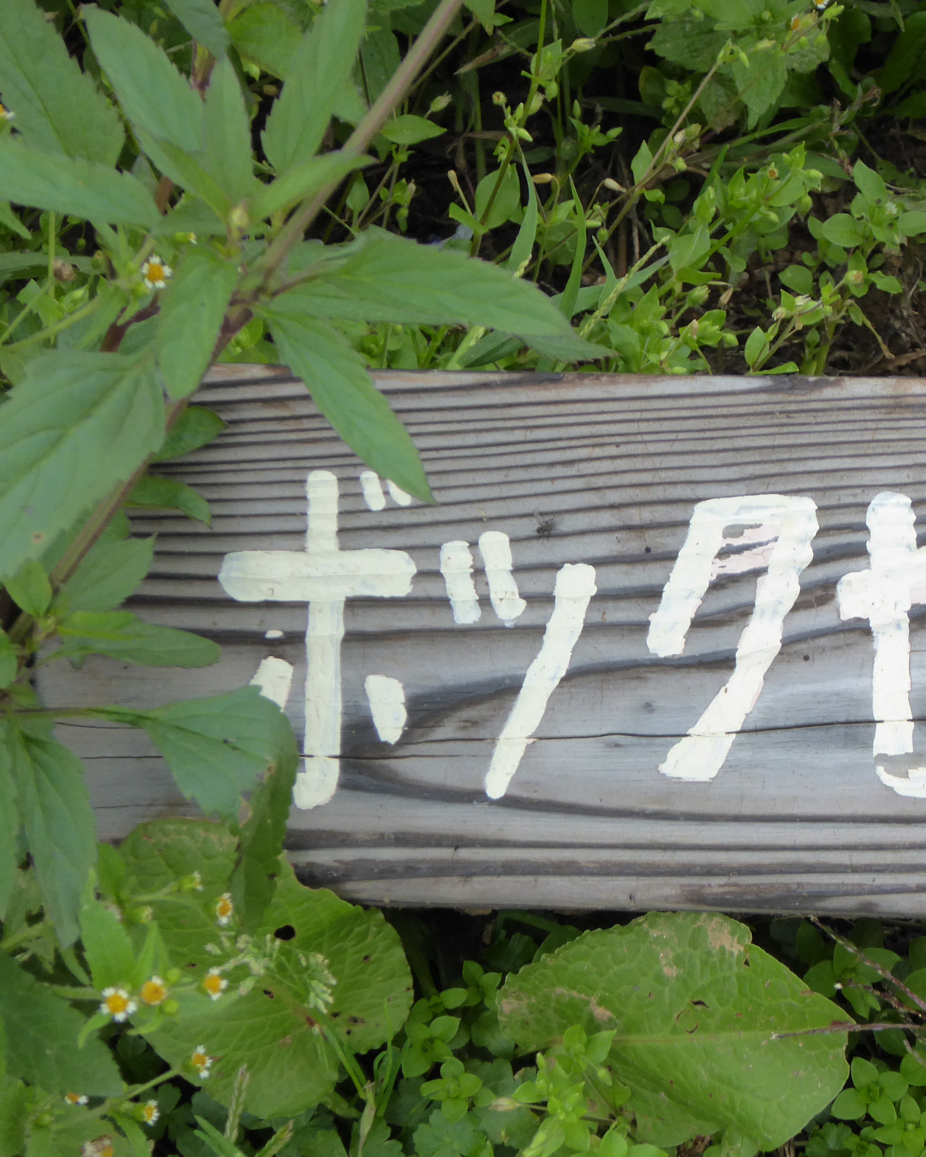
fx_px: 7365
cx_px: 768
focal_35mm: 215
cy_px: 659
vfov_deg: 9.0
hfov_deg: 7.2
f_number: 5.2
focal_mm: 22.3
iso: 160
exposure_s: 1/60
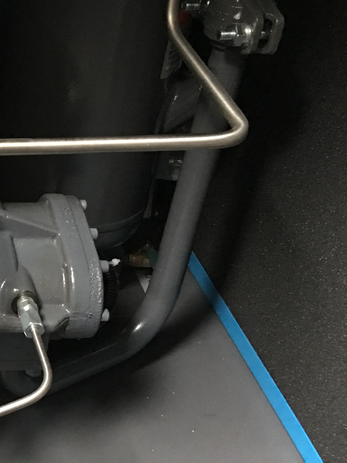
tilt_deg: -31.9
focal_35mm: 63
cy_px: 208
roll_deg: -1.1
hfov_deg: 20.6
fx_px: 842
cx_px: -137
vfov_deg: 30.7
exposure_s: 1/8
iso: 160
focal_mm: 4.15
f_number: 2.2
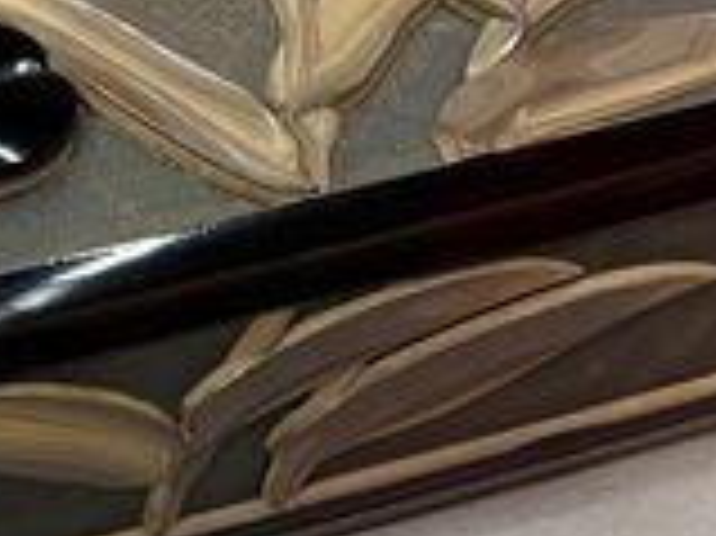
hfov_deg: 14.2
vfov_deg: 11.0
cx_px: -218
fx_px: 2749
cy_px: 2
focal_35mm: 133
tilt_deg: -40.9
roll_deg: +0.5
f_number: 1.6
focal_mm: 5.96
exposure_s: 1/120
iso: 125
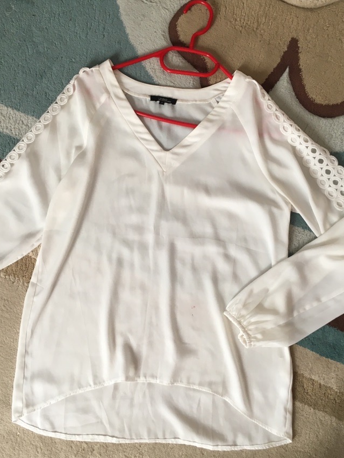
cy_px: 217
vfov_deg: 53.9
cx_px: 168
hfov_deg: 41.8
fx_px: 450
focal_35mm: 34
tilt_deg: -84.1
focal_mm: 4.15
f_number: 2.2
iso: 40
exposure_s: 1/33
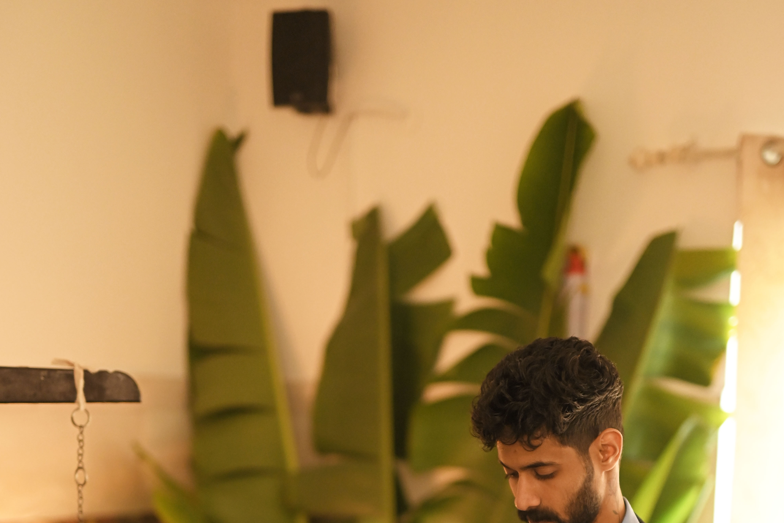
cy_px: 592
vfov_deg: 17.3
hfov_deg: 26.7
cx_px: 396
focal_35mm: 76
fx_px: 1655
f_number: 1.4
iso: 2500
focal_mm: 50
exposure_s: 1/160
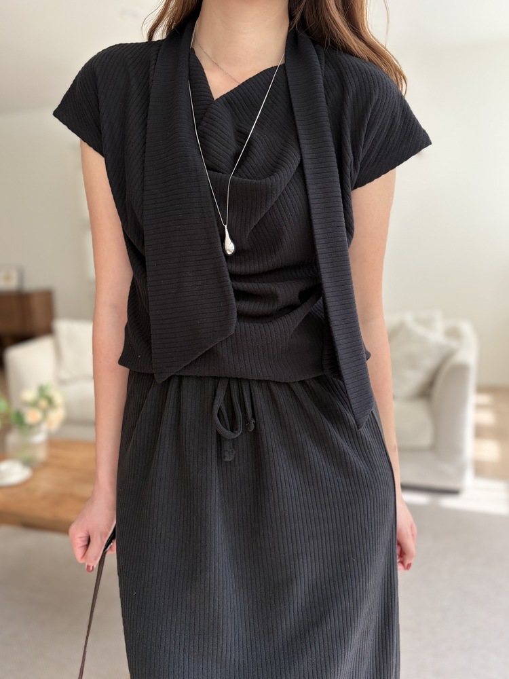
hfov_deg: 53.1
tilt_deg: -7.0
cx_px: 254
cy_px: 340
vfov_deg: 67.3
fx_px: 510
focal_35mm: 26
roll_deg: +2.5
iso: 125
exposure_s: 1/113
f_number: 1.6
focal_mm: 5.96
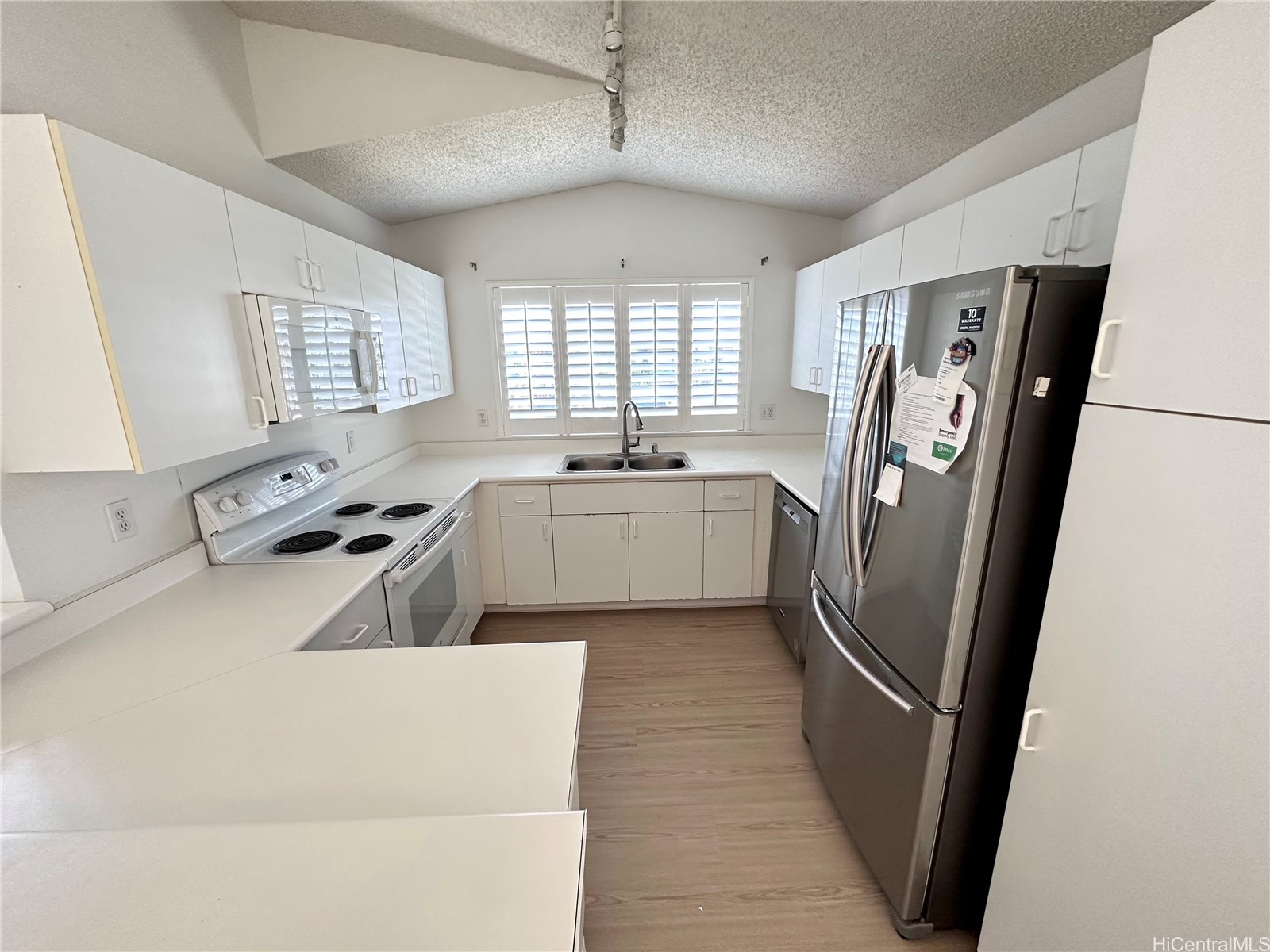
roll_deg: +1.0
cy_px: 476
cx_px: 635
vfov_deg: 85.7
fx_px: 514
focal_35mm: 14
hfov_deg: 102.1
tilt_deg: -14.5
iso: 250
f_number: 2.2
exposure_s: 1/120
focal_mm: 2.22
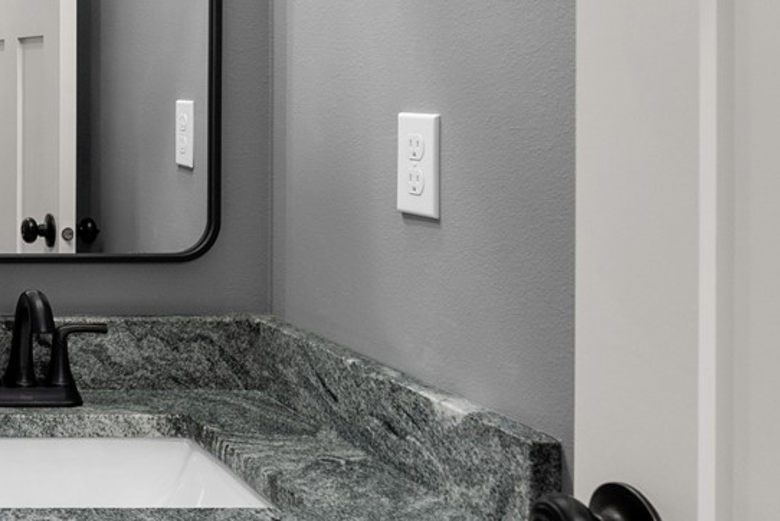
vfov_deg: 26.3
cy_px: 75
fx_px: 1084
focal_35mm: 50
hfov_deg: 30.5
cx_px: -251
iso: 500
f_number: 8
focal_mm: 16
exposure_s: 1/8
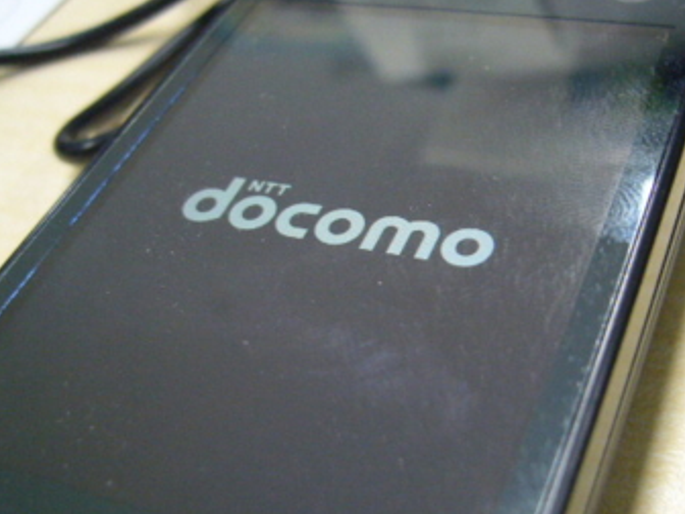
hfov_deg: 38.1
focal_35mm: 50
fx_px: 989
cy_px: 261
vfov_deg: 29.1
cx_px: 408
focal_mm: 5.8
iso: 160
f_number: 2.8
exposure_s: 1/15
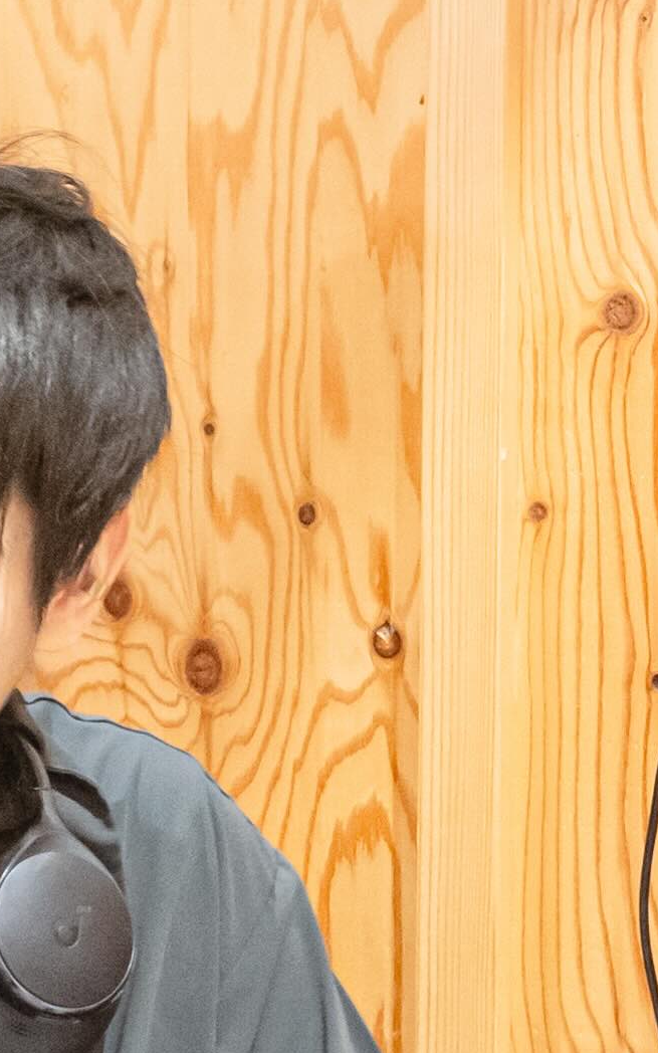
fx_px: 7144
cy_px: 414
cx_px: 437
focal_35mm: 249
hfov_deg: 5.3
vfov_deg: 8.4
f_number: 4
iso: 2000
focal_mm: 31
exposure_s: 1/100
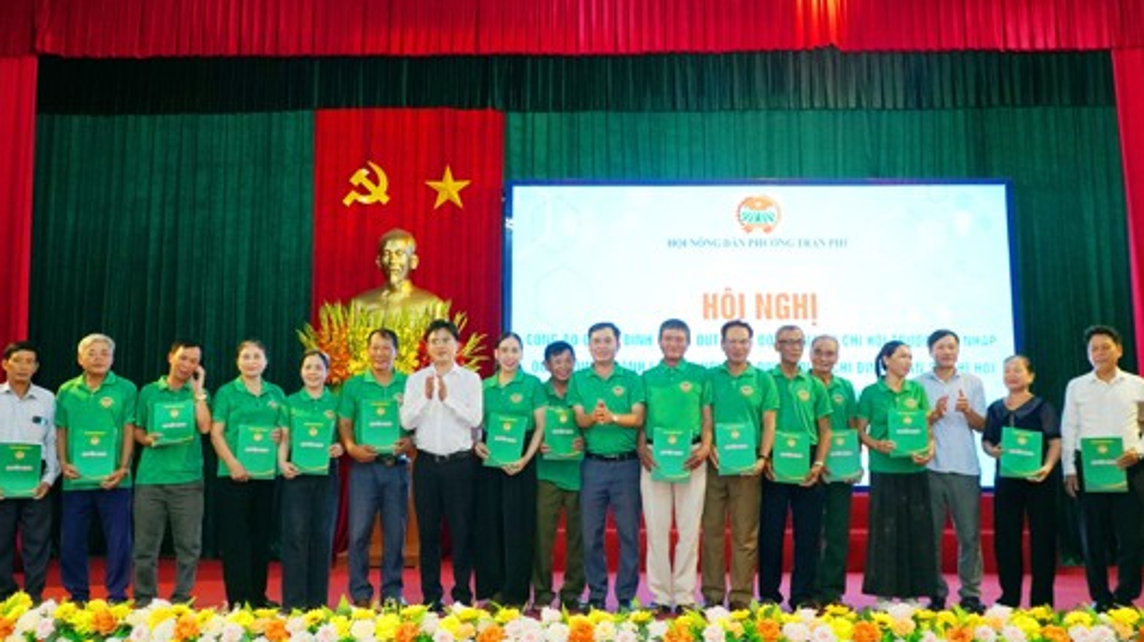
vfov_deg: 40.1
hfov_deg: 66.1
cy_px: 314
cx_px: 562
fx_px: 879
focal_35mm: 29
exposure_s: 1/160
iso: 1600
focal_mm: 18
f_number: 4
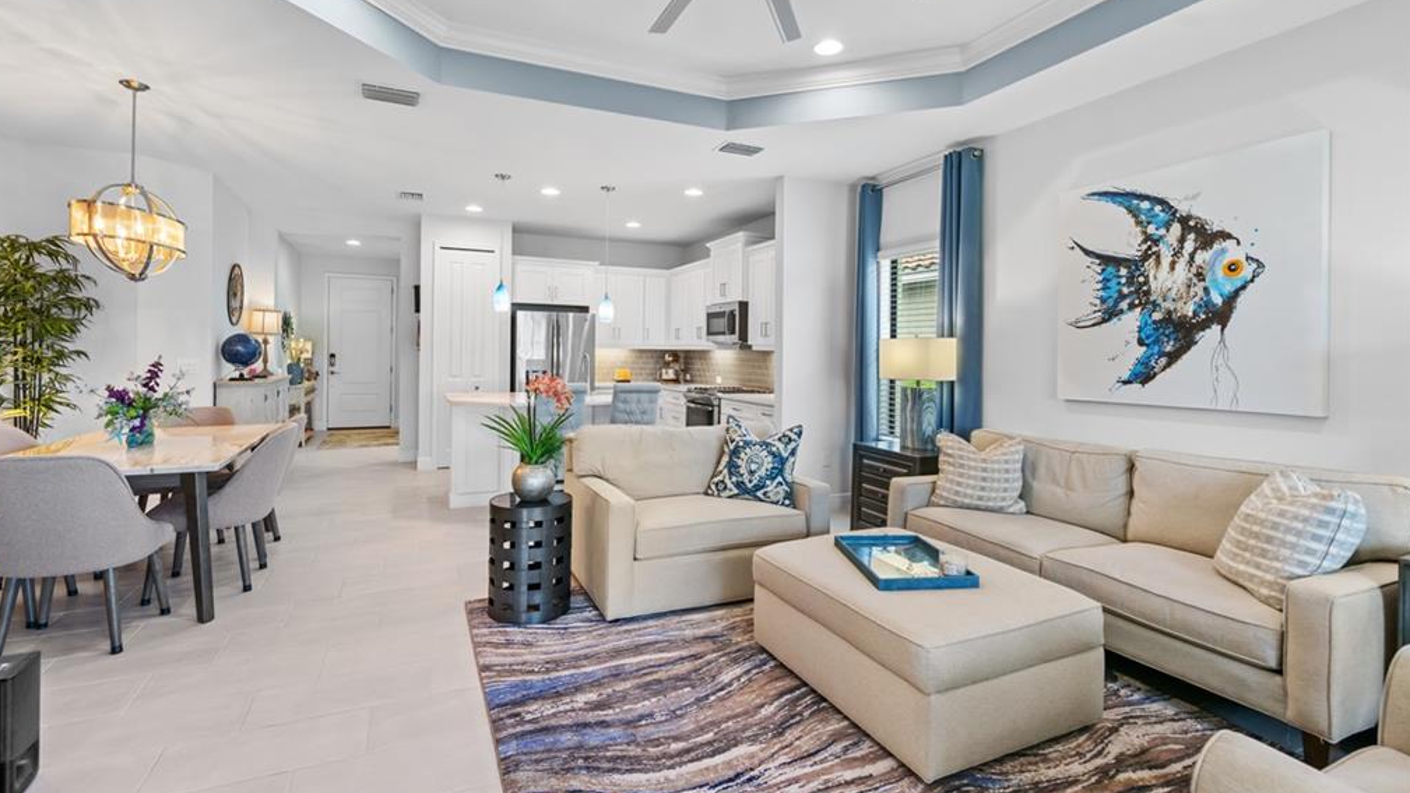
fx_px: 636
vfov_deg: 63.7
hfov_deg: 95.9
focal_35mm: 17
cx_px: 700
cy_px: 346
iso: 400
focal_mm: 16
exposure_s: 1/20
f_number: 8
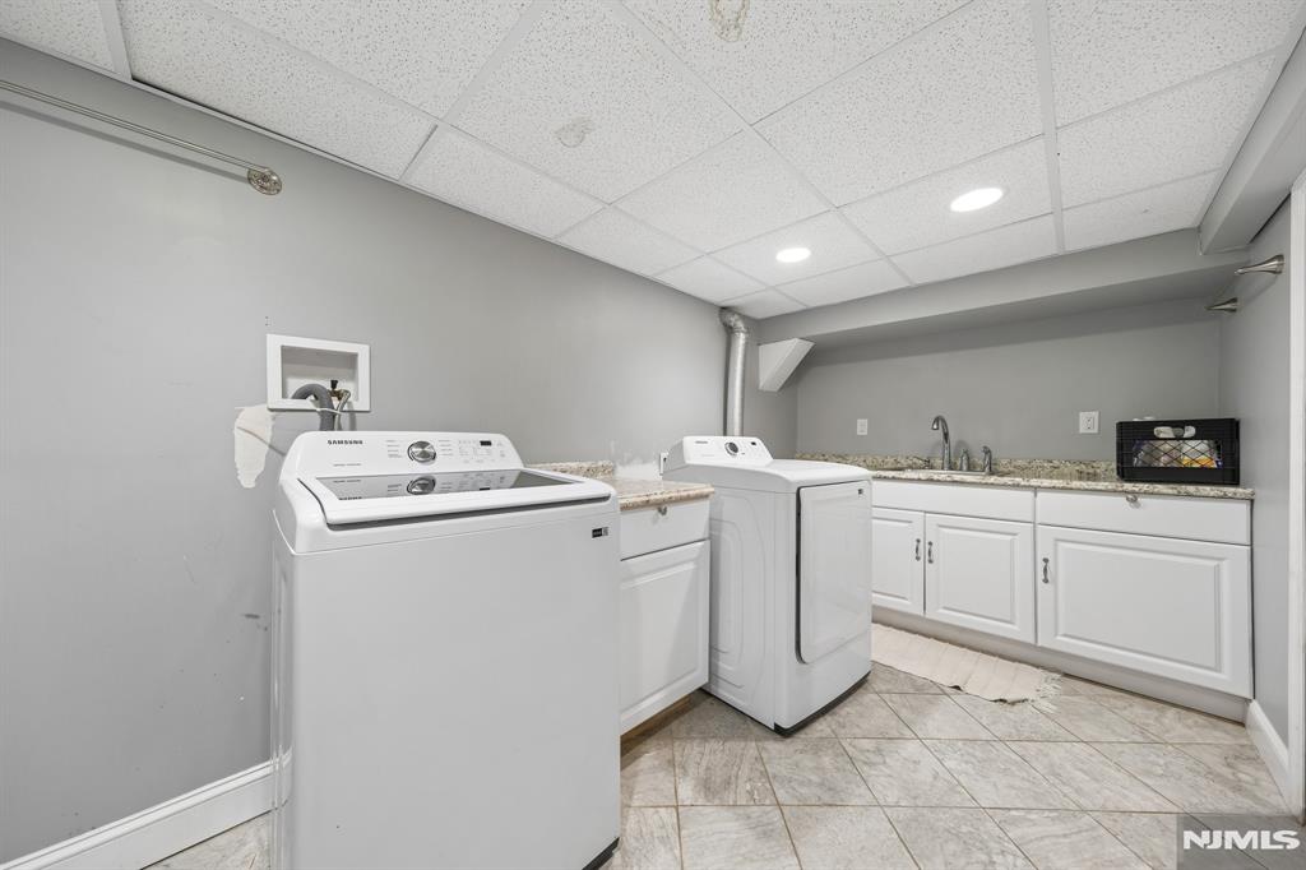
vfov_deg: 90.0
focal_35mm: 12
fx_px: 435
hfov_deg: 112.6
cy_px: 435
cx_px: 653
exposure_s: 1/2.5
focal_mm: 8
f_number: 5.6
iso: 125
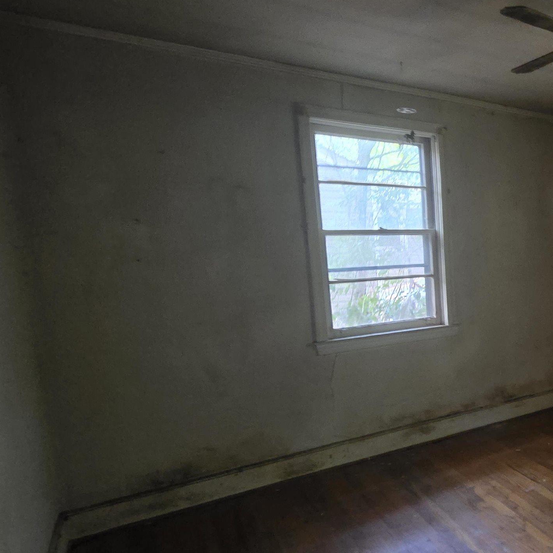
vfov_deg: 62.7
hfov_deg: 51.4
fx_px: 452
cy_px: 309
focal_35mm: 25
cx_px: 544
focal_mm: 2.2
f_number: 2.2
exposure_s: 1/24
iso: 1600
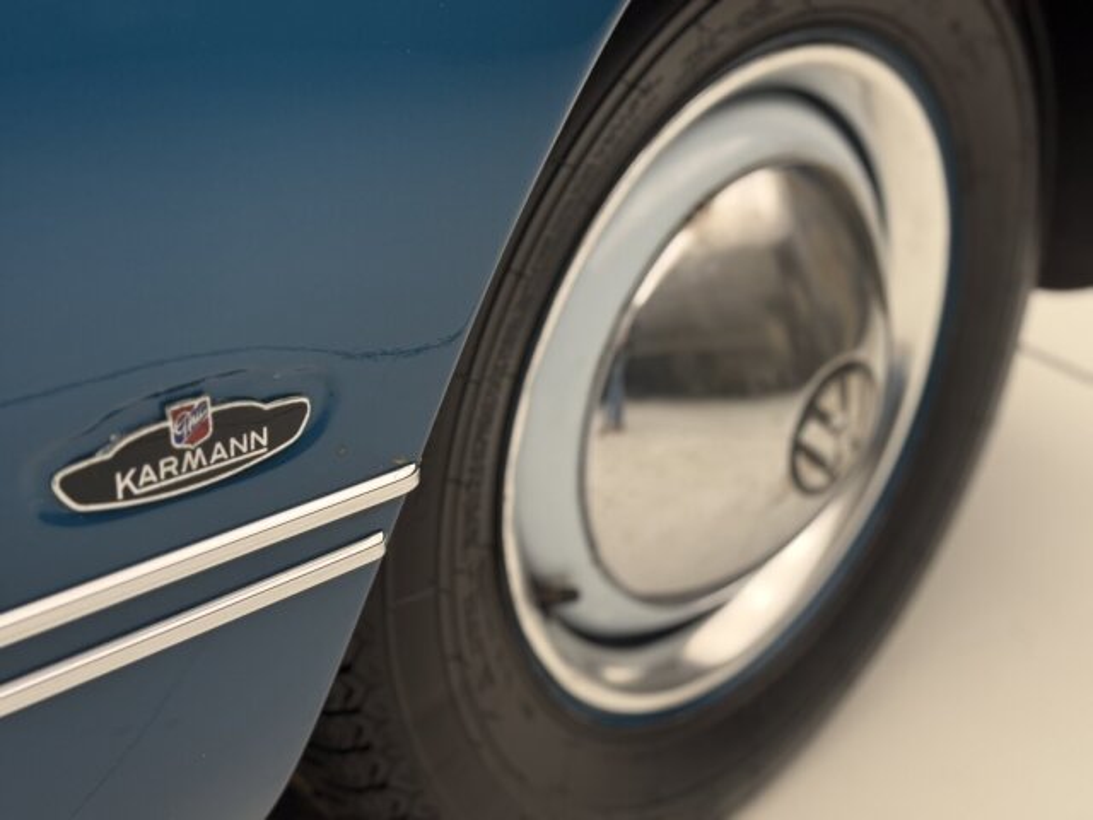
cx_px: 546
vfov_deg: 30.3
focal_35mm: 48
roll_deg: -1.9
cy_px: 410
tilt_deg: -25.4
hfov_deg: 39.7
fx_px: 1516
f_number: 1.78
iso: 250
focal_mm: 6.76
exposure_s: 1/99
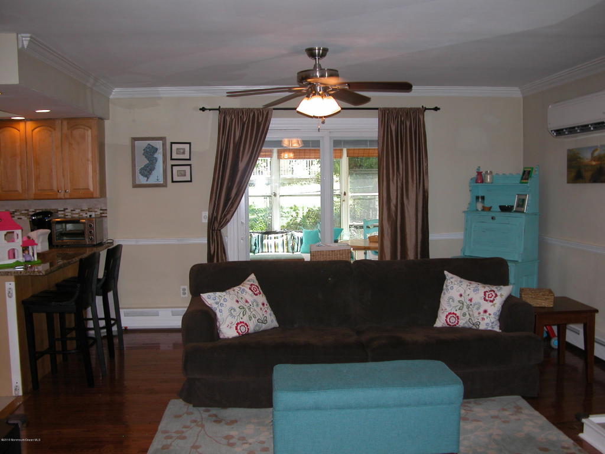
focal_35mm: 35
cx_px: 302
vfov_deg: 40.7
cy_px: 227
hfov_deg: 52.6
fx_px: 612
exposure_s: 1/60
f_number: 2.8
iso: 100
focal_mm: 8.9
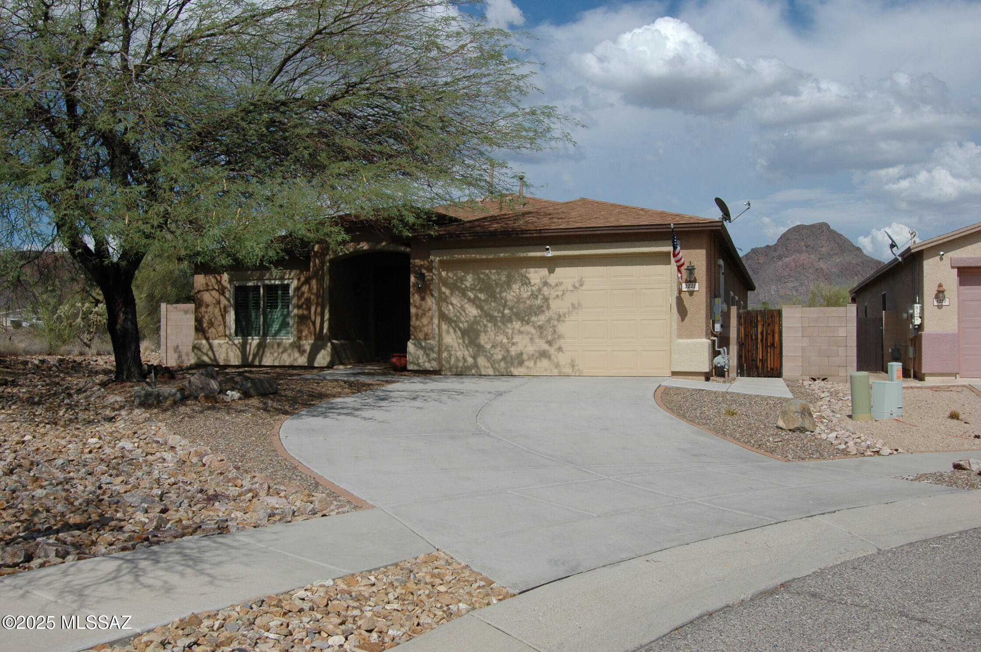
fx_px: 817
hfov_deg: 62.0
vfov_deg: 43.5
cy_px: 326
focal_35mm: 30
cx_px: 490
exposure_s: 1/500
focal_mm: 20
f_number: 11
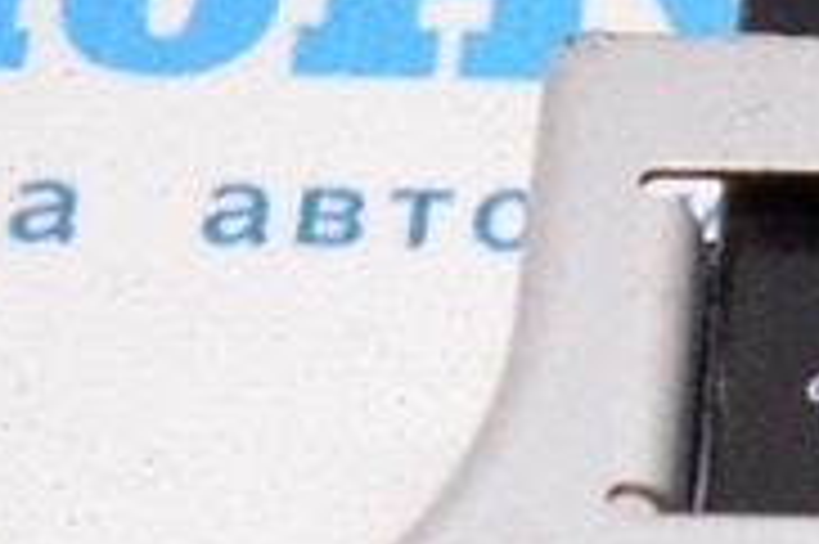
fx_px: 3455
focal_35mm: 152
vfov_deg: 8.7
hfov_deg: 12.9
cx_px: 1161
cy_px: 906
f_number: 3.5
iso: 3200
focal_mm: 18
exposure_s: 1/400
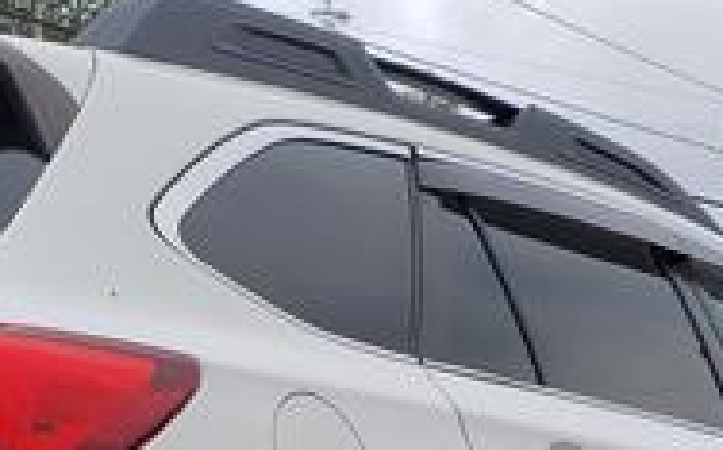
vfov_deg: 13.1
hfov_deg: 21.8
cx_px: 150
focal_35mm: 94
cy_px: 665
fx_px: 1850
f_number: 2.4
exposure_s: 1/485
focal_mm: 4.3
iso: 50
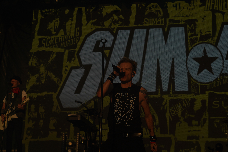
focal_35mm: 68
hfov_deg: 29.7
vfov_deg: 20.0
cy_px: 76
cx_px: 114
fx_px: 431
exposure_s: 1/1000
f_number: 8
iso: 100
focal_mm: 68
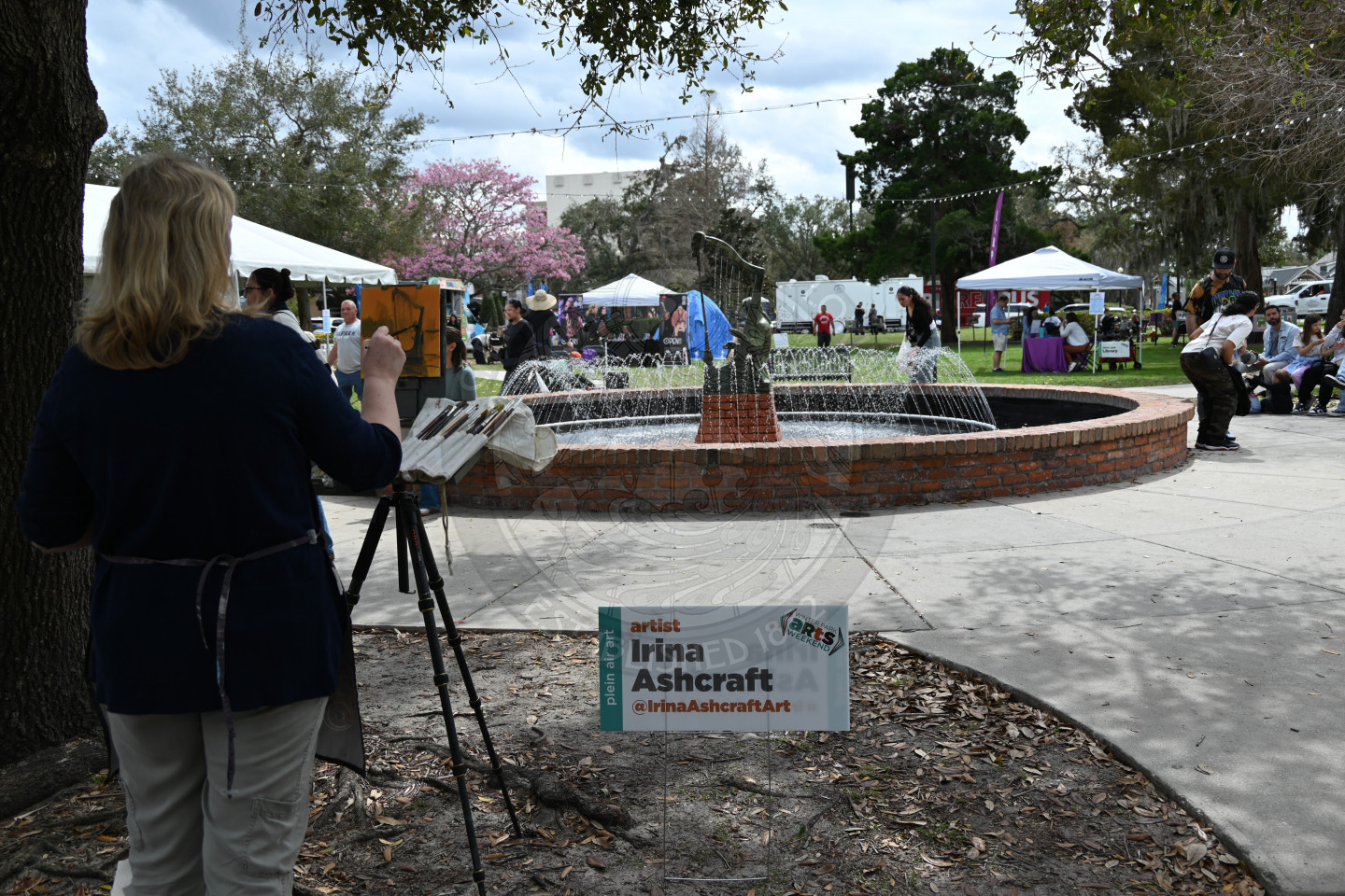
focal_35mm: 33
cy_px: 448
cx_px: 672
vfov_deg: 40.0
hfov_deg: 57.2
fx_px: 1233
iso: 100
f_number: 6.3
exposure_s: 1/320
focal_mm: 33
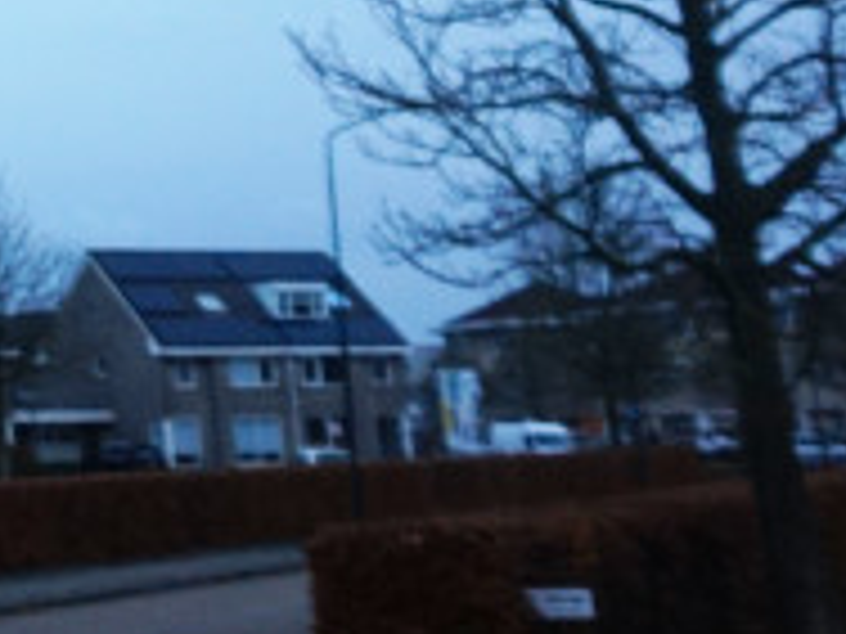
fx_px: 2395
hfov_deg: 17.3
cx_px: -549
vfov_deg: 14.5
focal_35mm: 98
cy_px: -191
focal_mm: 16
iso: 320
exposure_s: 1/60
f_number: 4
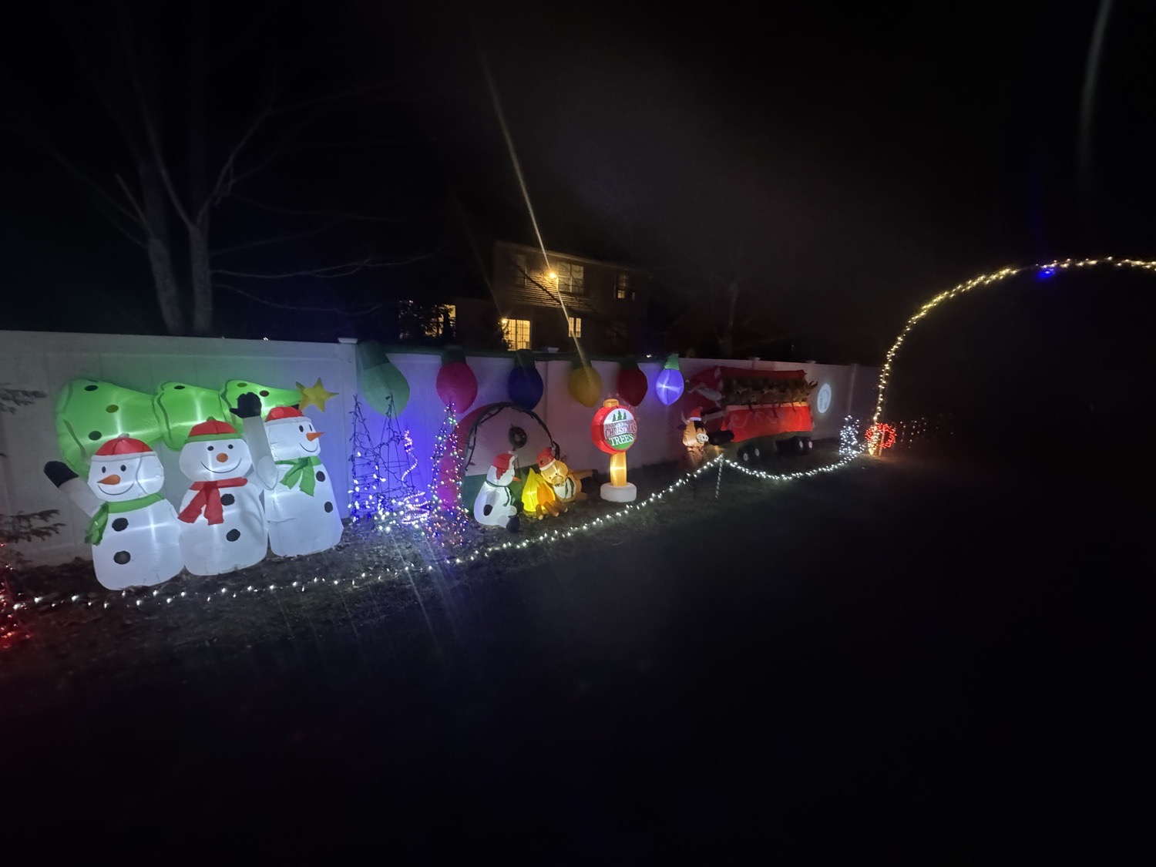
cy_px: 434
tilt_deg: -8.8
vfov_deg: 85.7
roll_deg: -2.6
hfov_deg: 102.1
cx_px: 578
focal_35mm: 14
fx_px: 468
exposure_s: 1/40
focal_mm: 2.22
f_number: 2.2
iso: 1250
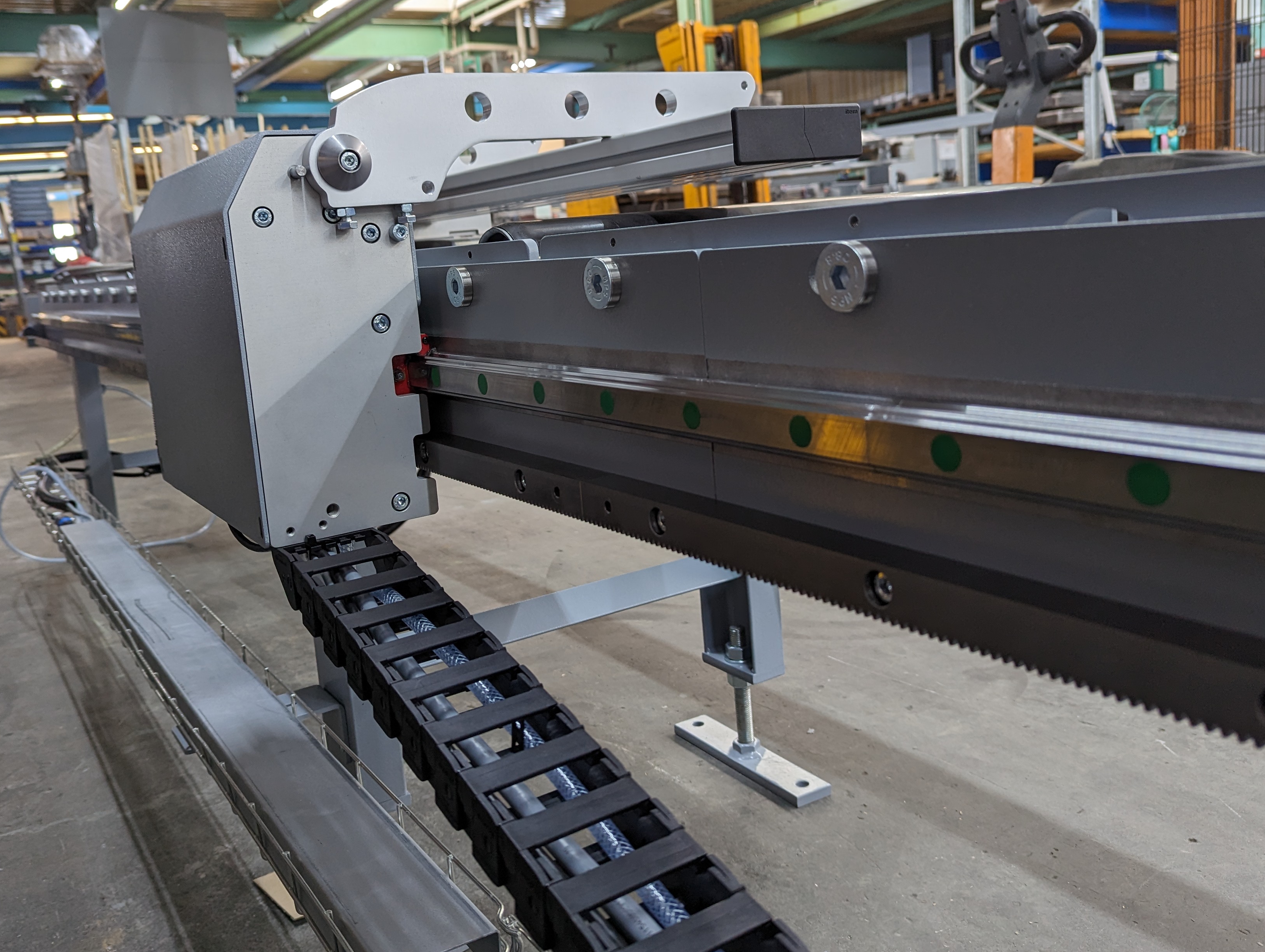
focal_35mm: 30
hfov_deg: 59.8
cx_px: 587
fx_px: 1098
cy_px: 407
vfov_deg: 46.8
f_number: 1.85
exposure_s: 1/25
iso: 94
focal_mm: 6.81
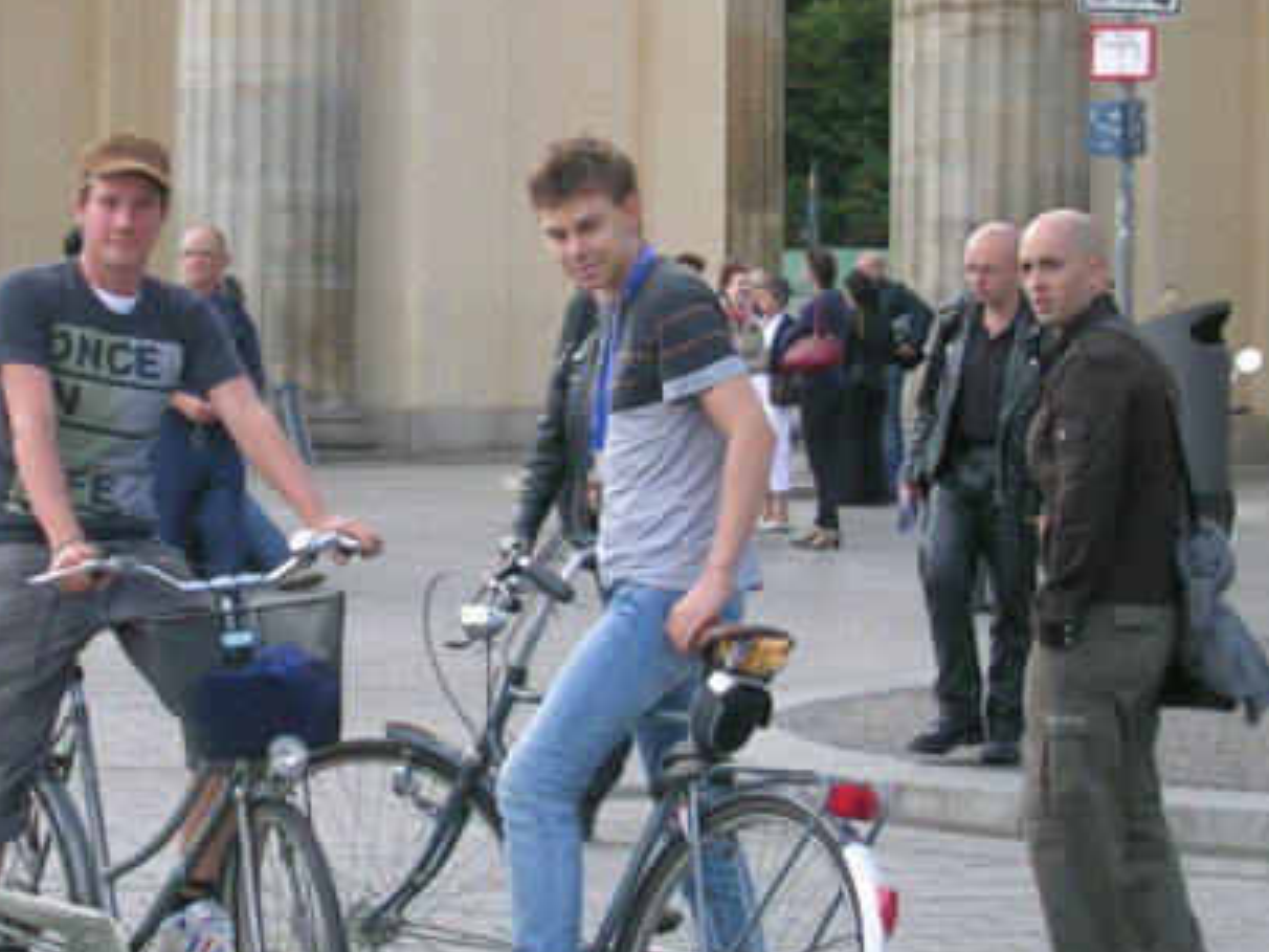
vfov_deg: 10.4
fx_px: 5242
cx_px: 363
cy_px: 467
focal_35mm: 143
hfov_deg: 13.8
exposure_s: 1/126
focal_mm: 12.4
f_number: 4.1
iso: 50
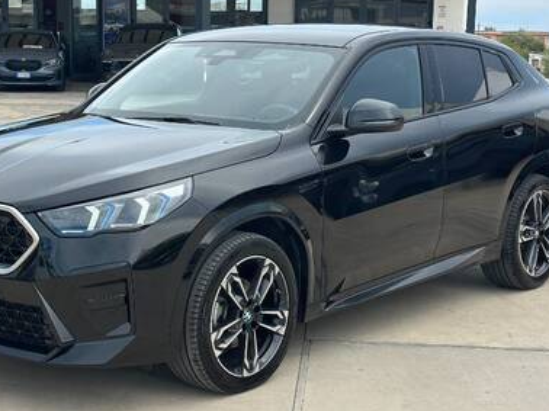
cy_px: 224
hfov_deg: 27.0
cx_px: 235
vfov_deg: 20.4
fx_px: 1141
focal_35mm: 72
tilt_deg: -8.5
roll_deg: -0.9
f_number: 1.78
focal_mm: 6.86
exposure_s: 1/2809
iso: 80
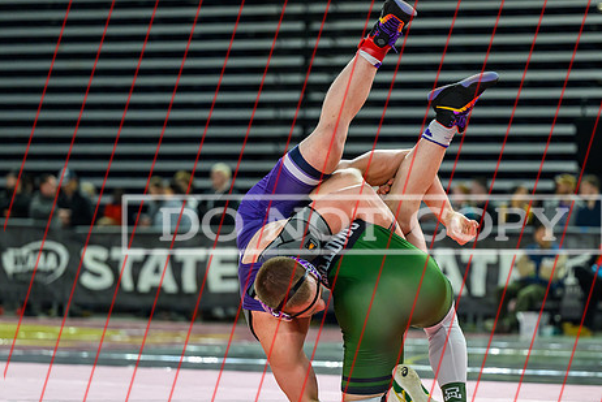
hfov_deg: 13.3
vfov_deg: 8.9
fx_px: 2578
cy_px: 213
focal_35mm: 154
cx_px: 401
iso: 2500
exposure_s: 1/800
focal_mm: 102
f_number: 2.8
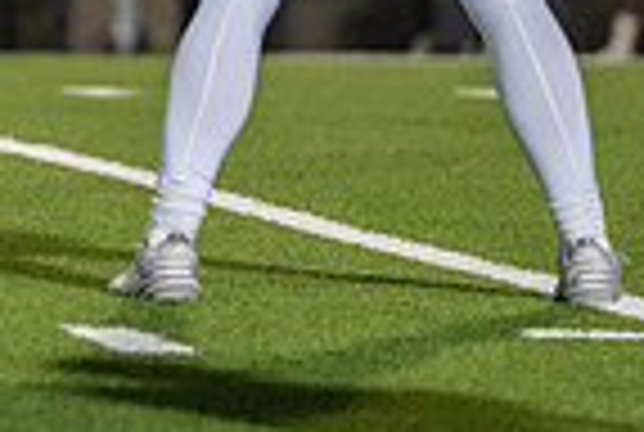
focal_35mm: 810
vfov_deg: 1.7
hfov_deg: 2.5
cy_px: -416
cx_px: -360
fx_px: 14520
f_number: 2.8
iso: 3200
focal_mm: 200
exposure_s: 1/1250
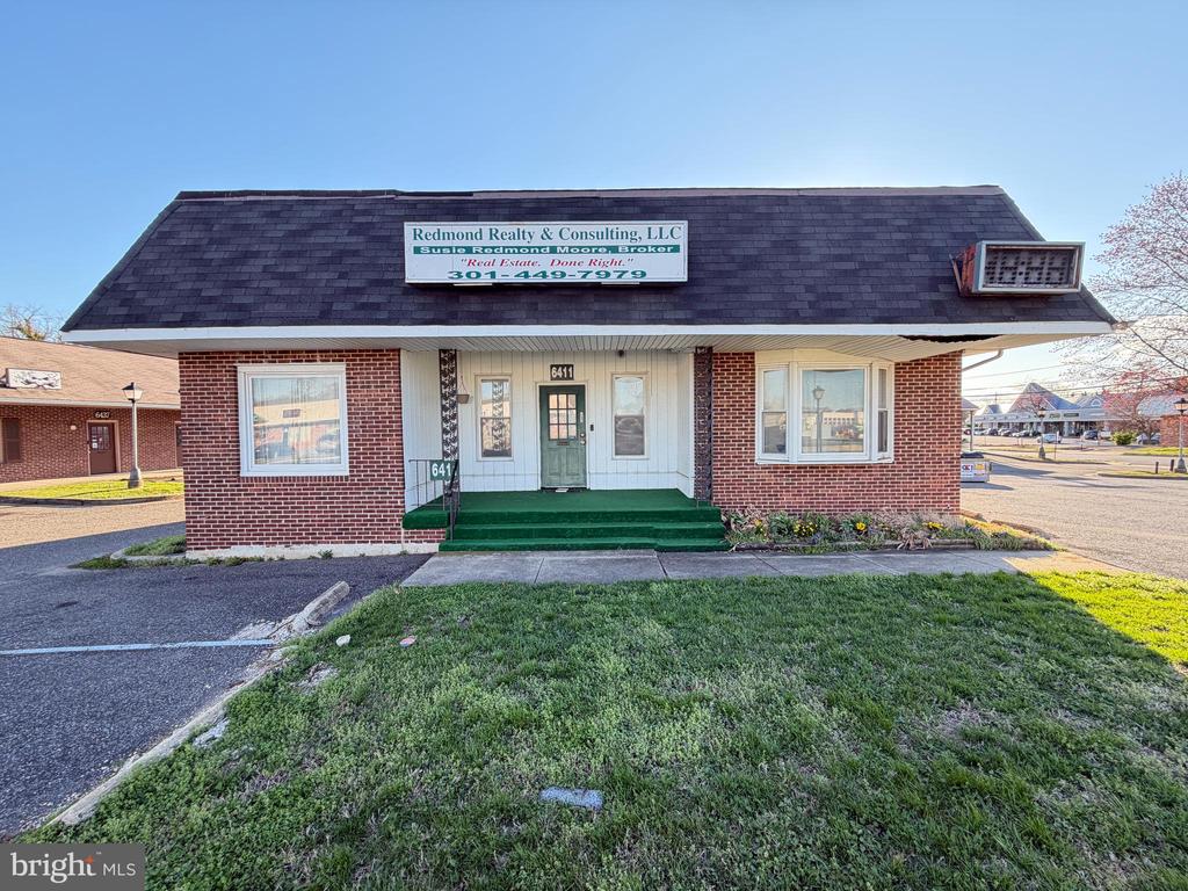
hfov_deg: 102.1
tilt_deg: -2.4
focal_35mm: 14
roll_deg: +0.6
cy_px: 446
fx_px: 480
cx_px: 594
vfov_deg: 85.7
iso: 50
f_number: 2.2
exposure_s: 1/121
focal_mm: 2.22
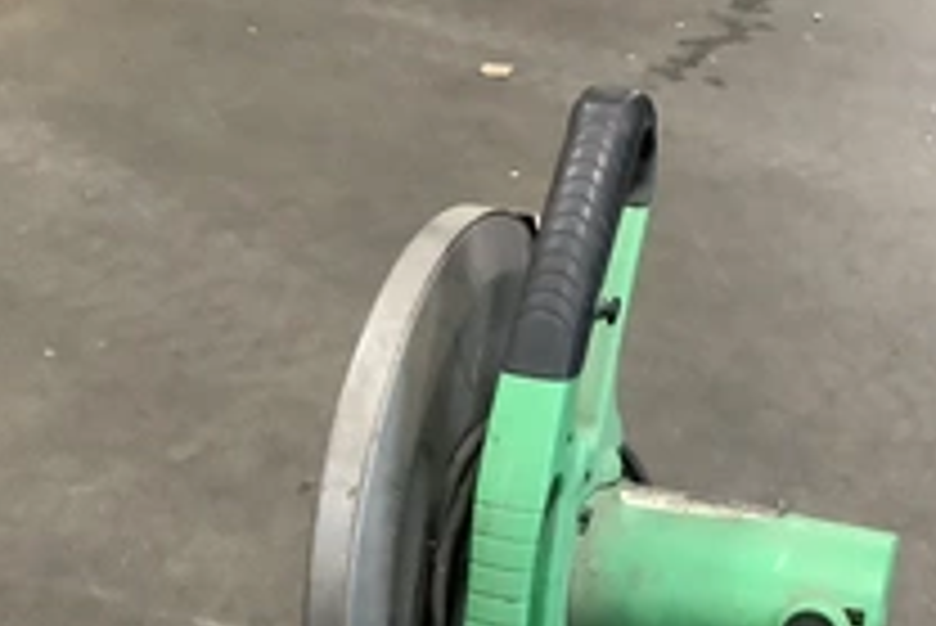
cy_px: 599
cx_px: 567
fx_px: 1613
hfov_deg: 32.3
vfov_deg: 21.3
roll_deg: -0.1
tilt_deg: -37.1
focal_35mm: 62
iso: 500
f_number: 2.4
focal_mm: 3.3
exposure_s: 1/30
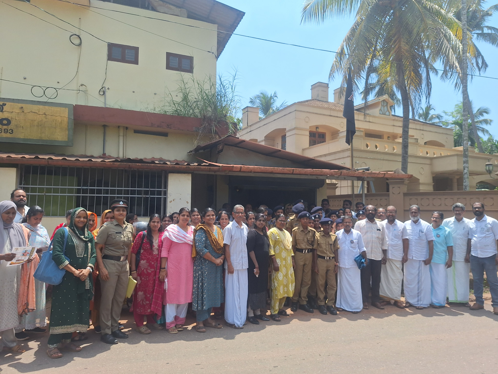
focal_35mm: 23
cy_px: 187
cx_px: 249
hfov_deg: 73.9
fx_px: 331
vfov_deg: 58.9
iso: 40
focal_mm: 5.54
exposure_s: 1/1890
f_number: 1.8
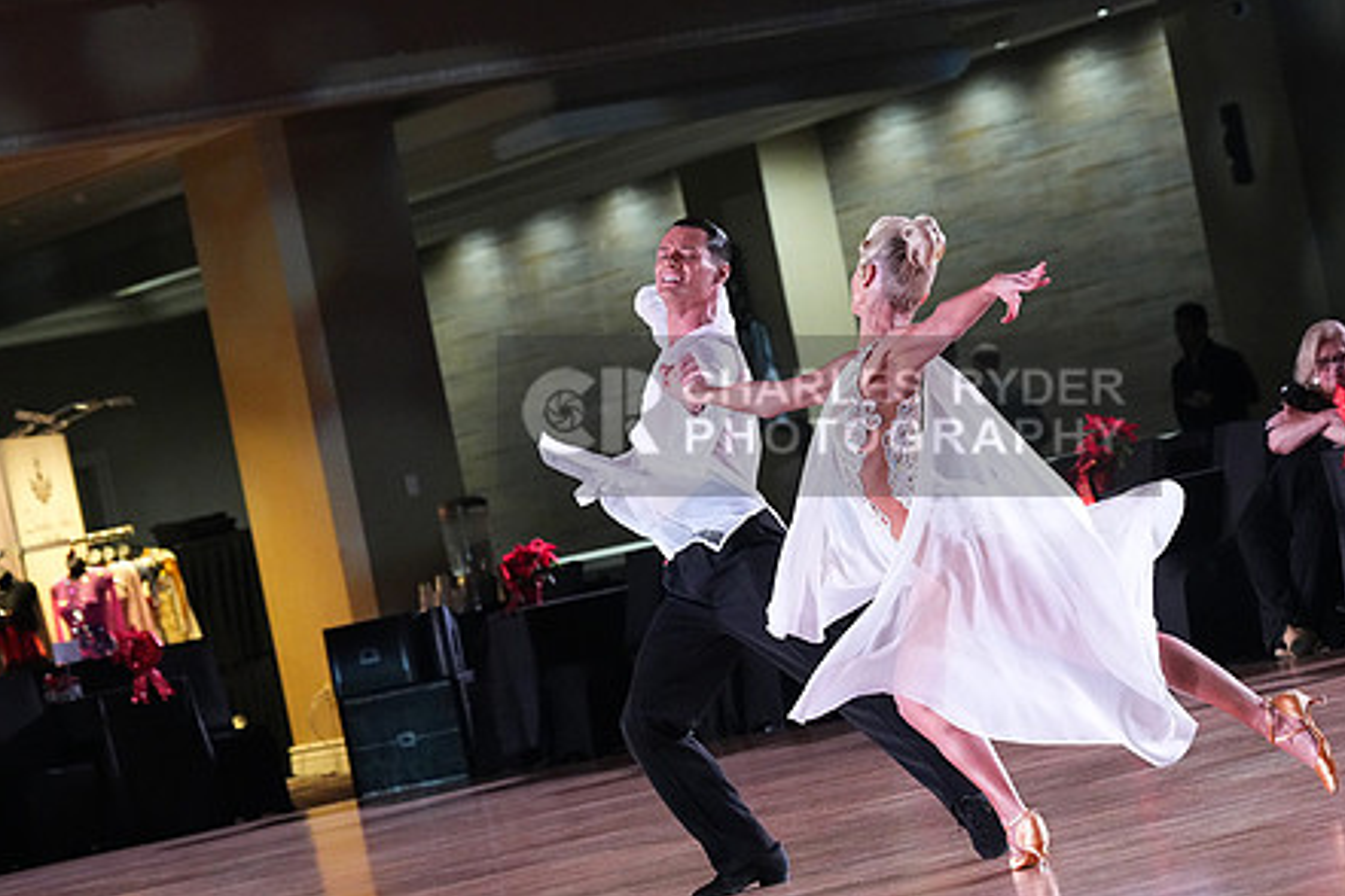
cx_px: 830
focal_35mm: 167
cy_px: 416
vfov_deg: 8.2
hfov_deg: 12.3
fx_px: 6239
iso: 8000
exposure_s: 1/400
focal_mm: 127
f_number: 5.6
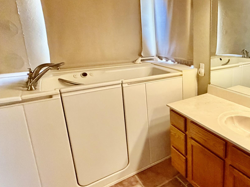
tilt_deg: -13.5
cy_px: 78
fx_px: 188
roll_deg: -0.3
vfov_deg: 52.8
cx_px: 206
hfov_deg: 60.8
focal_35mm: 26
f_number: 2.2
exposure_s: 1/60
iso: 640
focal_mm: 2.22
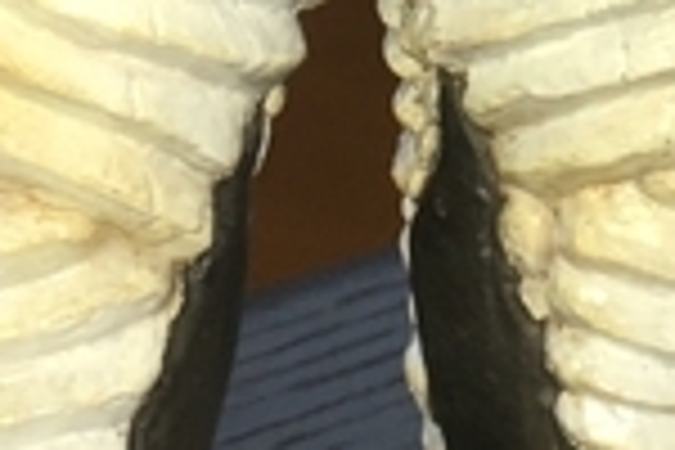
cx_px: 540
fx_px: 4518
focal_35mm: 241
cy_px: -932
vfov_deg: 5.4
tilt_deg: -2.3
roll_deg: -1.0
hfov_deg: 8.5
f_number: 2.2
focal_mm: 4.15
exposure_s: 1/37
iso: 25
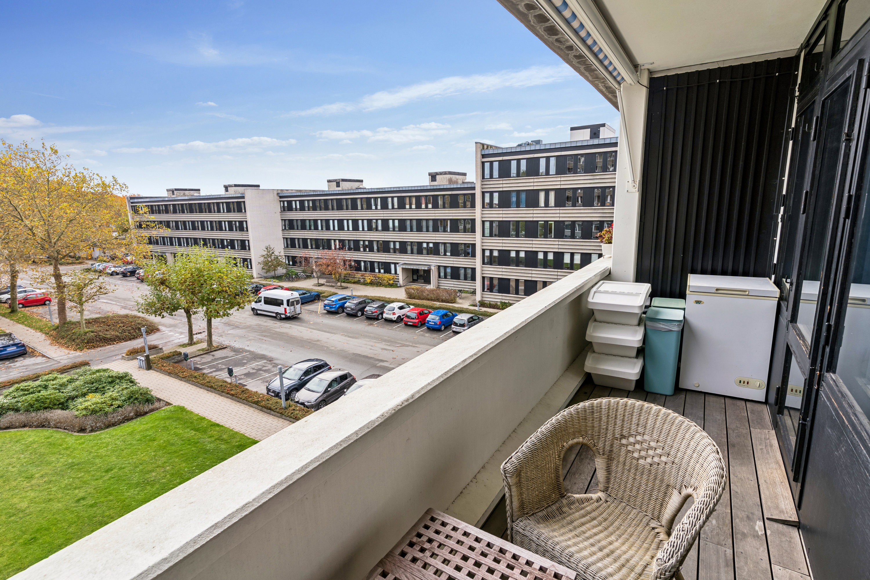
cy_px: 290
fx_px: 411
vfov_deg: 70.4
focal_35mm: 17
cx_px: 435
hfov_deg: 93.3
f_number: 6.7
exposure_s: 1/60
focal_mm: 17
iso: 100
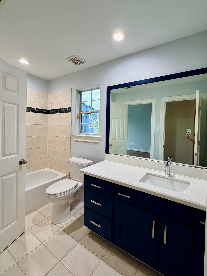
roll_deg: -1.8
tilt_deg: -1.7
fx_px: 128
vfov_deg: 94.4
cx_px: 106
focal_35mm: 16
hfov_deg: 78.1
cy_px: 130
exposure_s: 1/120
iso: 320
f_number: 2.2
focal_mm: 2.22
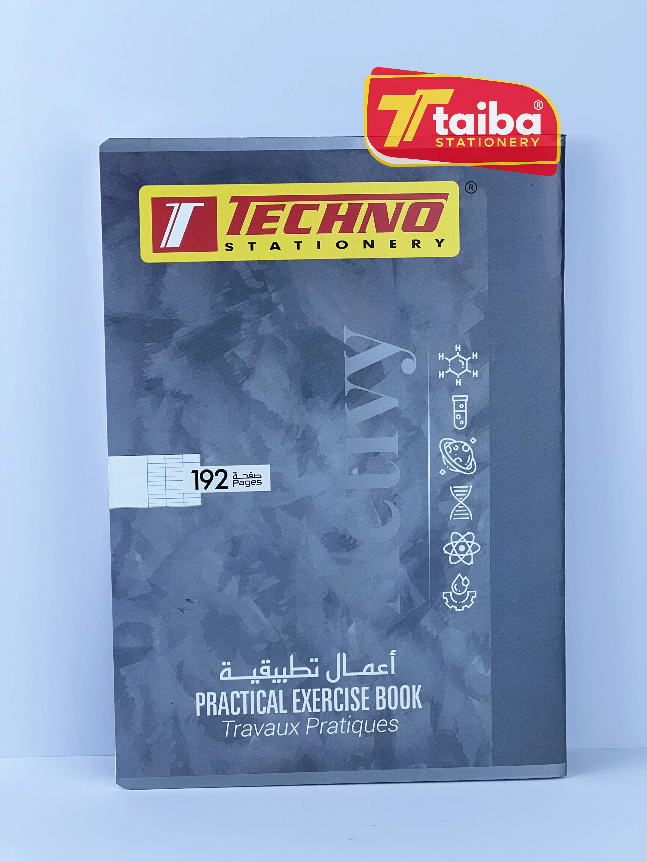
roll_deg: -0.6
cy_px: 431
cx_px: 324
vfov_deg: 25.3
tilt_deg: -9.9
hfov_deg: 19.1
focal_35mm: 77
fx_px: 1919
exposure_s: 1/201
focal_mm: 9
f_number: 2.8
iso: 25
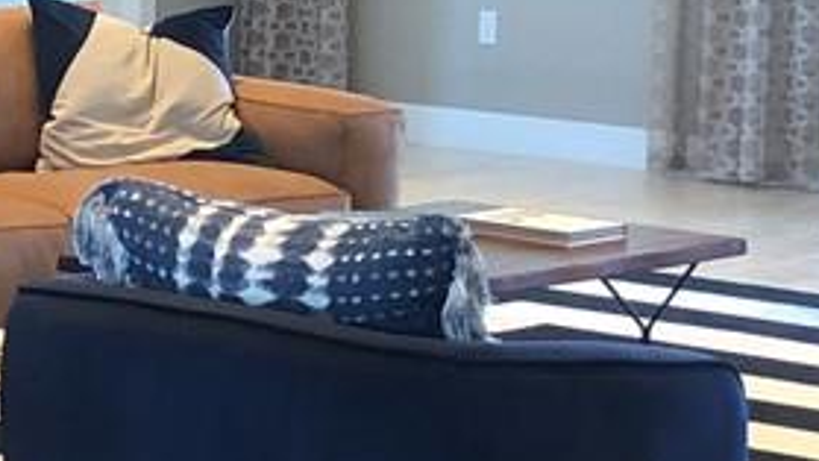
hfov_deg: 12.2
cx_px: 103
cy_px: 147
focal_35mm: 175
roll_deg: -0.6
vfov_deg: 6.9
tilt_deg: -7.3
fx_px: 3801
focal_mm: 3.99
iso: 50
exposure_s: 1/15
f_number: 1.8
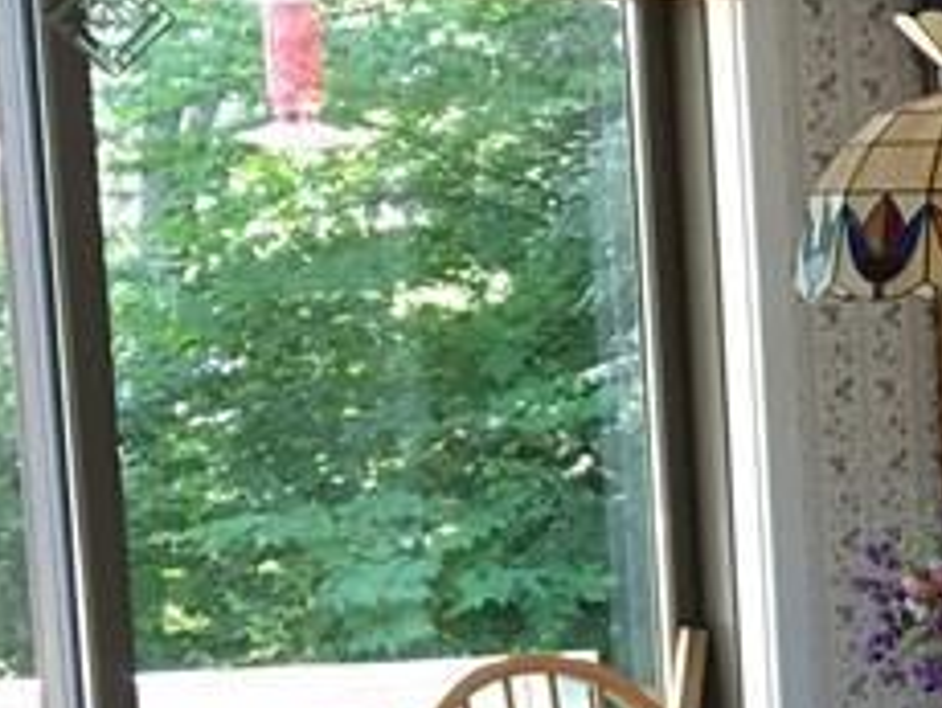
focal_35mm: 129
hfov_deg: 13.0
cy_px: 892
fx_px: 3514
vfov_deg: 11.3
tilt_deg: -7.9
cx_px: 1950
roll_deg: -0.3
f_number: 2.2
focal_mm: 4.15
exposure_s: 1/30
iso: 40
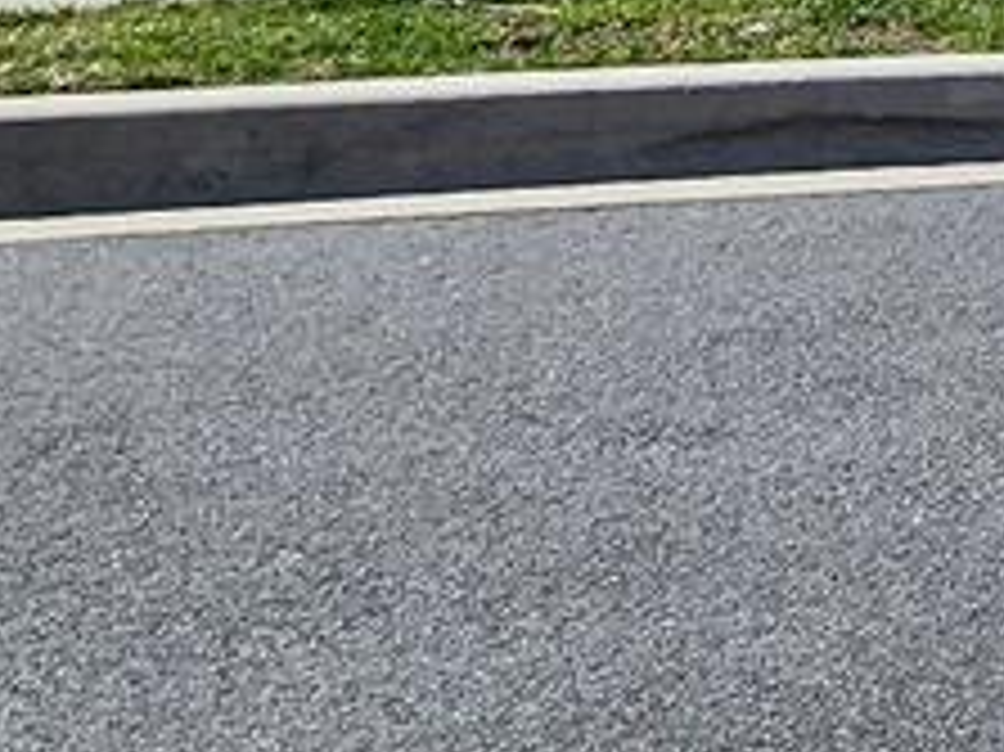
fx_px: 2435
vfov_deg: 14.2
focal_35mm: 84
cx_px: 2719
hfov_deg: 13.0
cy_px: -824
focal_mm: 2.2
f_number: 2.2
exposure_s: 1/1695
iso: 50
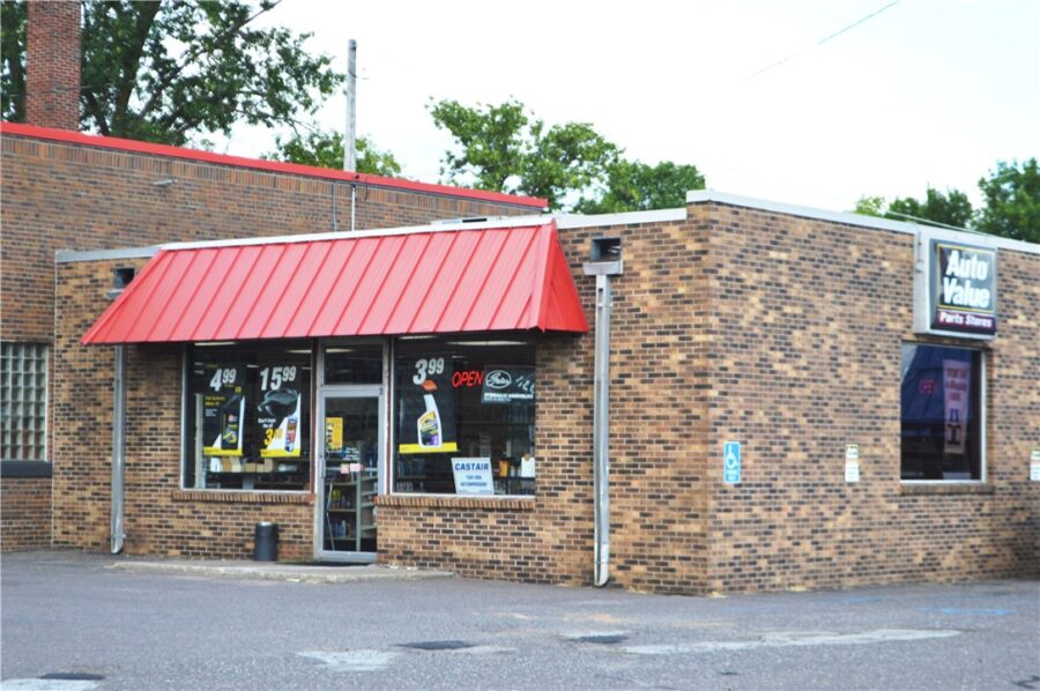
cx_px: 520
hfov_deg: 24.6
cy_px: 346
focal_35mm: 82
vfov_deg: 16.5
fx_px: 2381
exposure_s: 1/200
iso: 100
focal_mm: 55
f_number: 6.3
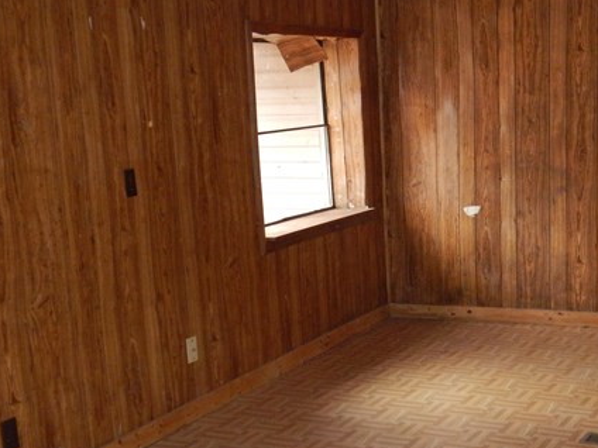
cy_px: 289
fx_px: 1002
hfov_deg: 32.8
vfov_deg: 25.1
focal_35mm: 58
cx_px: 422
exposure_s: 1/30
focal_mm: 4.3
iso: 280
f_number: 2.8
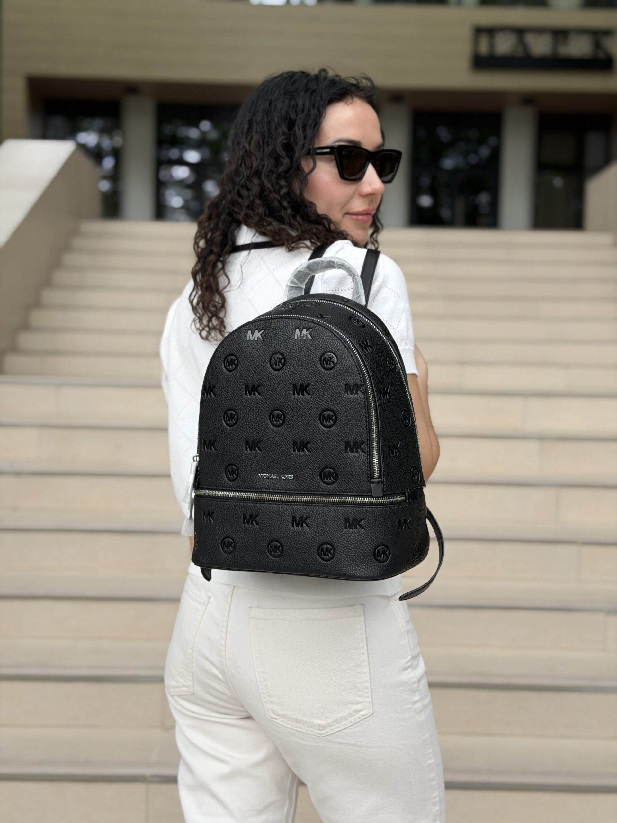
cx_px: 308
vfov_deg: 39.7
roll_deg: -2.2
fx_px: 1141
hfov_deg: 30.3
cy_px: 412
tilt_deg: -2.5
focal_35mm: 48
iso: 64
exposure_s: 1/652
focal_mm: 6.76
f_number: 1.78
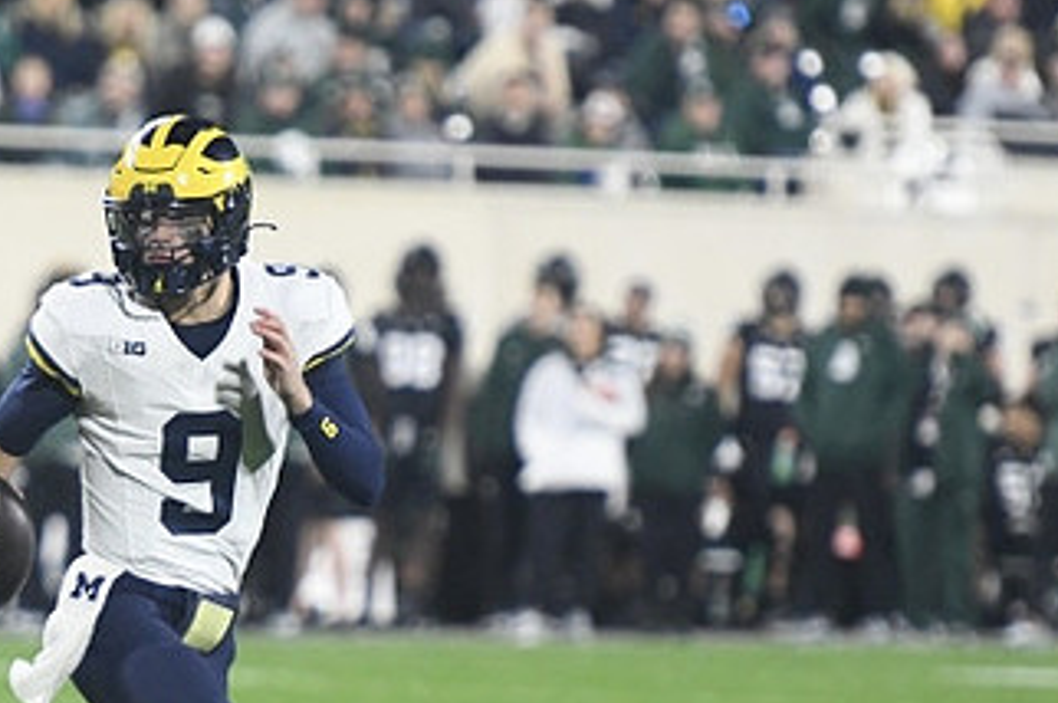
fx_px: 14650
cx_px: 141
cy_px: 581
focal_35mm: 499
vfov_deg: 2.7
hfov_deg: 4.1
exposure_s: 1/1250
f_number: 2.8
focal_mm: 185
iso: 3200
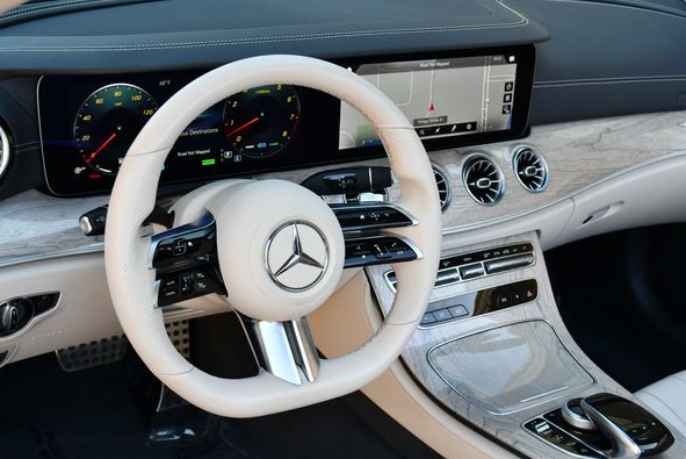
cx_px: 327
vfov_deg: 26.0
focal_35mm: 52
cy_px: 223
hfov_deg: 38.2
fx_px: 992
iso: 400
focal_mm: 24
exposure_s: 1/250
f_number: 4
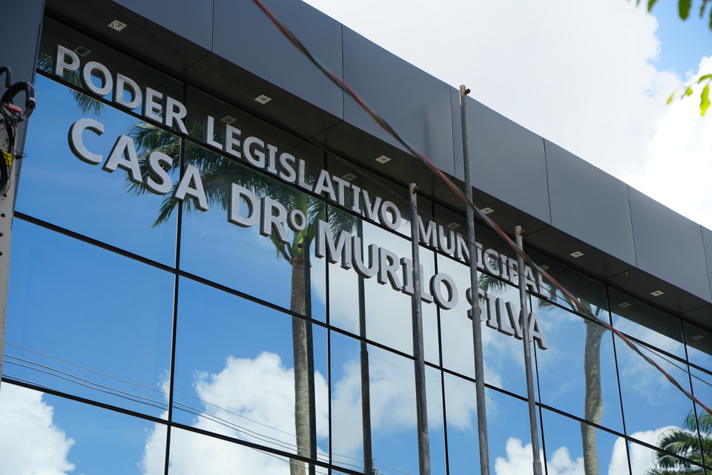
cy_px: 238
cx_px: 356
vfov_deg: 20.3
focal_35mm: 67
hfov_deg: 30.1
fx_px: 1325
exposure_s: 1/500
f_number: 5
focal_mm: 67
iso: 100
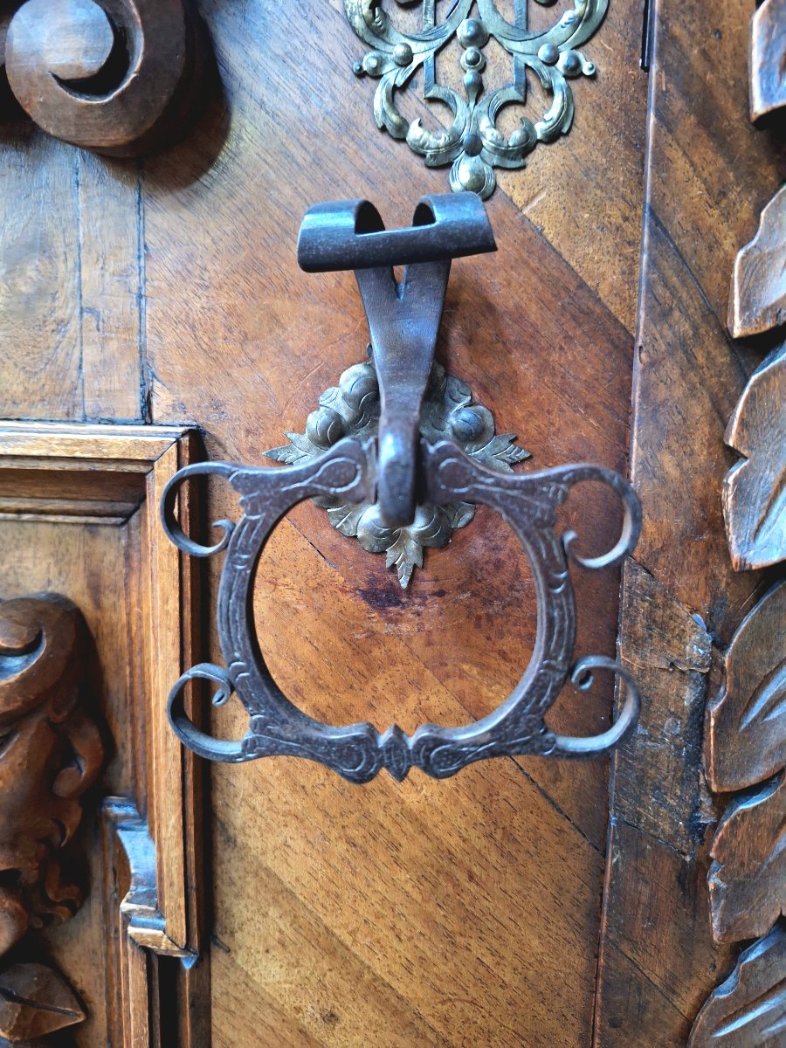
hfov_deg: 58.9
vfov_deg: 73.9
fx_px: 696
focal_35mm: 23
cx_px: 393
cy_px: 524
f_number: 1.8
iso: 800
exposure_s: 1/20
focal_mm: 5.54
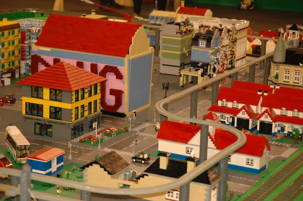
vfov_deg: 14.0
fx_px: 819
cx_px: 152
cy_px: 100
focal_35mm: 98
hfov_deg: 20.9
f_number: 4.5
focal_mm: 65
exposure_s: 1/60
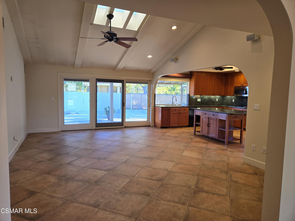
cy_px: 110
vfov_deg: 58.9
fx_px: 196
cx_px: 148
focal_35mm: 23
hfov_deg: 73.9
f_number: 1.8
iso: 80
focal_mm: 5.4
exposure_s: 1/120
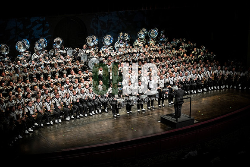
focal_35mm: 64
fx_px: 445
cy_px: 84
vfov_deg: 21.3
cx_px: 125
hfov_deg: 31.4
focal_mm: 64
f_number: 2.8
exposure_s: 1/500
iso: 1250
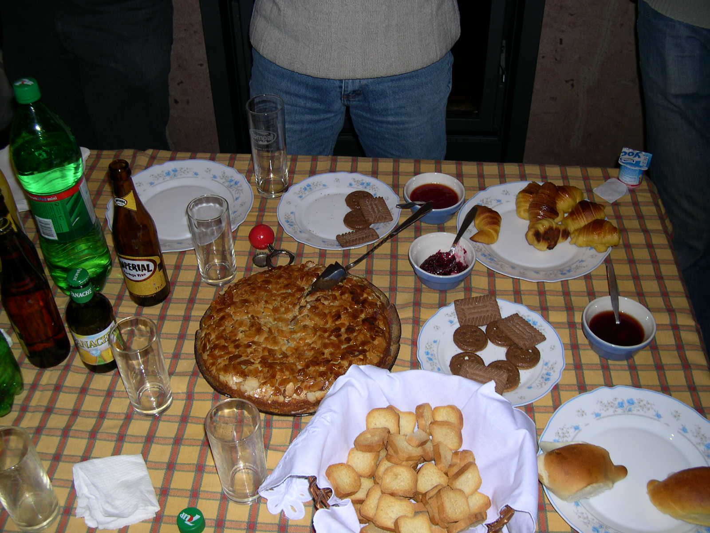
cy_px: 266
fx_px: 779
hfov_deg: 49.0
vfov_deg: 37.7
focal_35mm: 38
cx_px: 355
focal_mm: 8
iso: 100
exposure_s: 1/60
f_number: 2.8
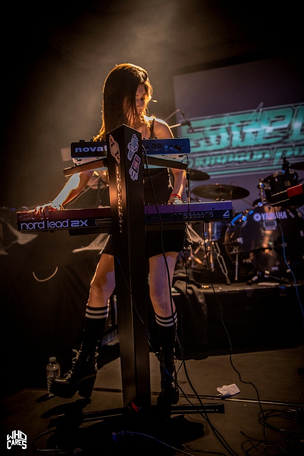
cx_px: 152
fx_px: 430
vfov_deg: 55.8
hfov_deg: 38.9
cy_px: 228
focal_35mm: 34
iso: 3200
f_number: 2.8
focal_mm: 34
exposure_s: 1/100
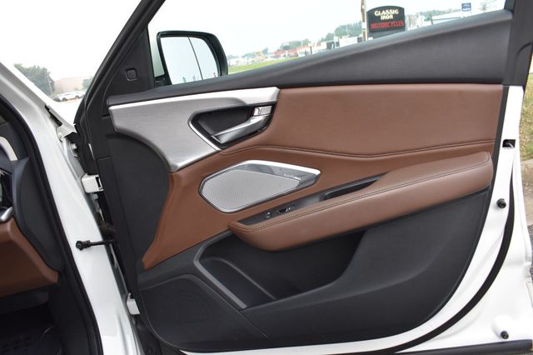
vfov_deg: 47.9
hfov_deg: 67.4
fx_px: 400
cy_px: 178
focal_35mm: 27
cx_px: 266
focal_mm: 18
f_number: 6.3
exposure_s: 1/200
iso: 200
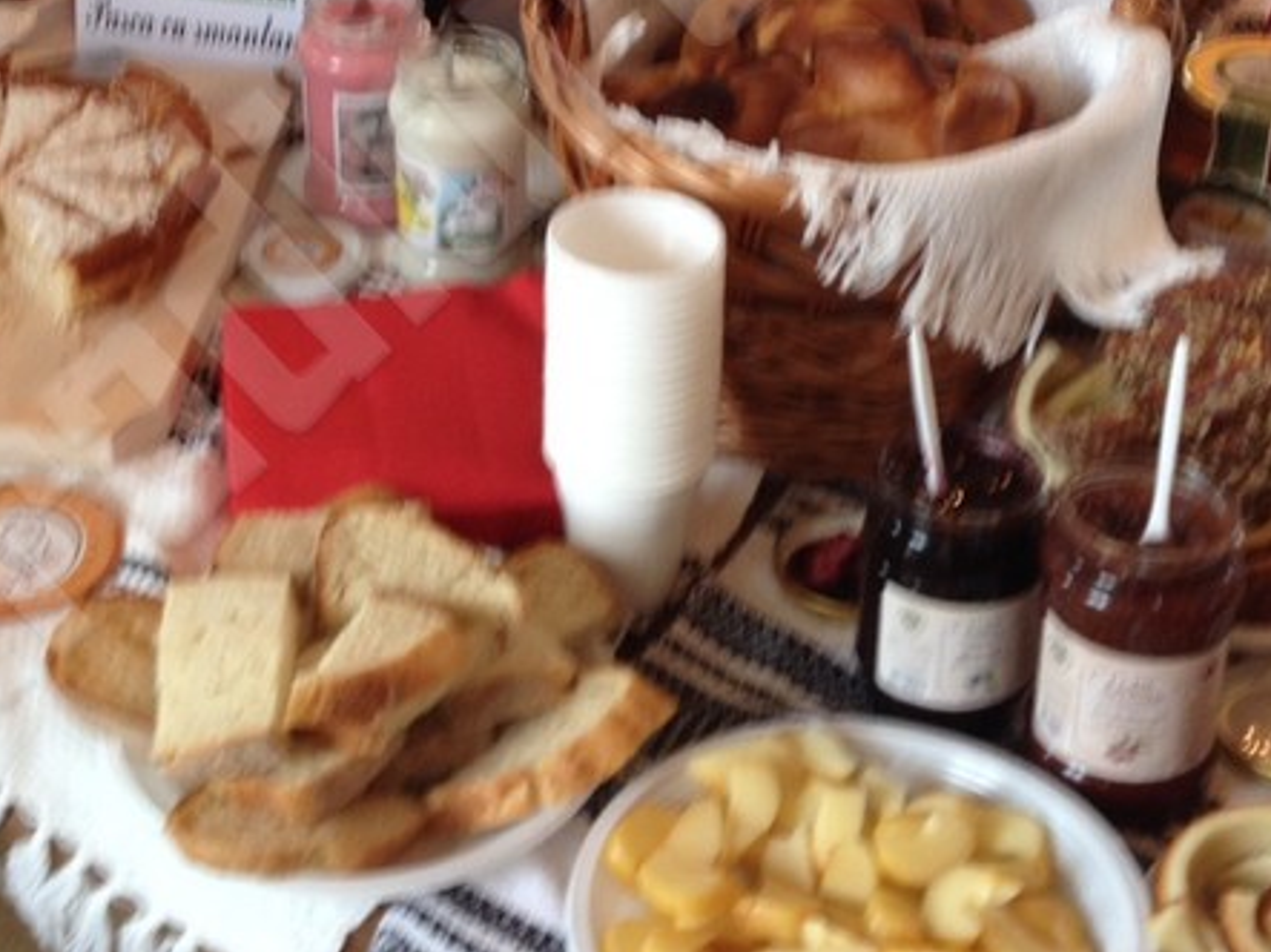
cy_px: 172
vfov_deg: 18.5
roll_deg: +0.1
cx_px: 416
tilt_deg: -31.8
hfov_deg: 24.6
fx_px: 2900
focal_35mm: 79
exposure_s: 1/30
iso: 50
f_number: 2.4
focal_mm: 4.28
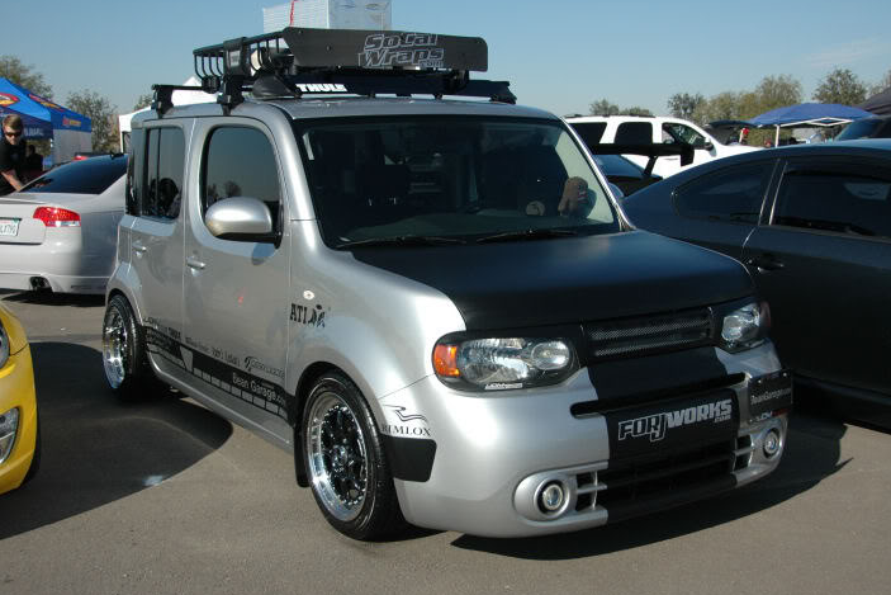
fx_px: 990
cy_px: 297
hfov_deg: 48.4
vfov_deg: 33.4
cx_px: 437
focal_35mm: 40
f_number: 4.5
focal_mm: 26
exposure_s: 1/2000
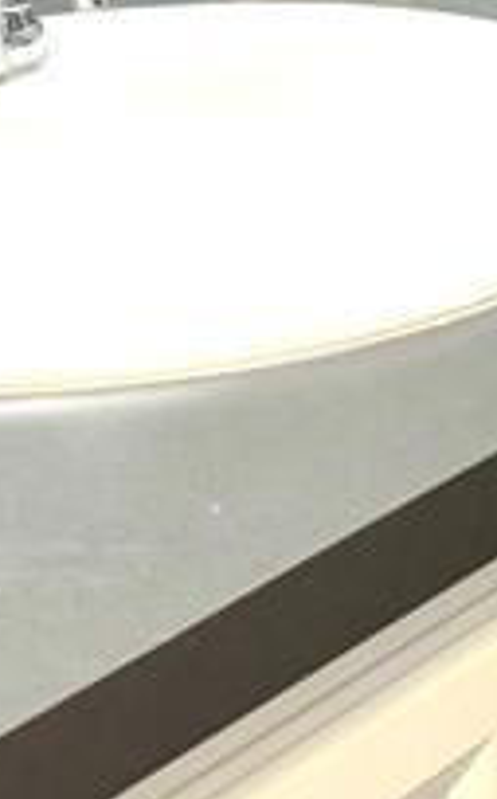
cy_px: -133
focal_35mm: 128
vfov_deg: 15.8
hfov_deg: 10.1
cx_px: 501
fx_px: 2782
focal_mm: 6.86
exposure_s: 1/120
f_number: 1.78
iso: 125
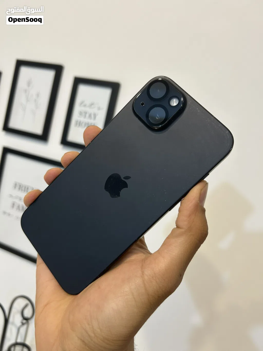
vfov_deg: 67.3
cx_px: 132
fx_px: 263
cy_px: 176
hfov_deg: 53.1
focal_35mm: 26
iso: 80
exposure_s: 1/60
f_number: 1.5
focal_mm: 5.7
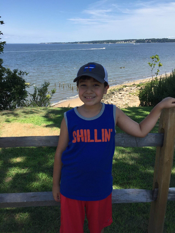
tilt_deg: -20.6
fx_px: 195
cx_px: 88
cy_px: 116
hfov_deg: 48.2
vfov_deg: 61.7
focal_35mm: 29
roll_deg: +0.4
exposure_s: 1/1364
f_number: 2.2
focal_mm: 4.15
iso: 32
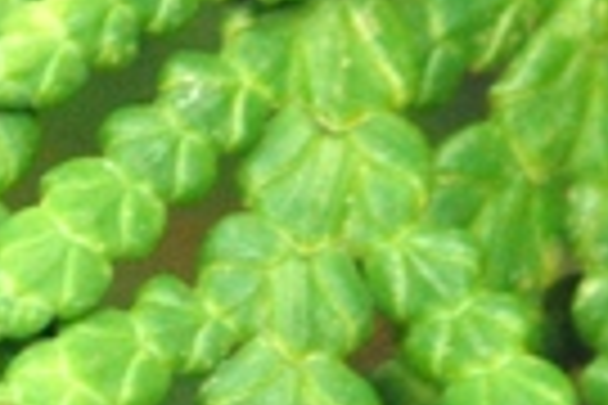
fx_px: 10551
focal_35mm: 625
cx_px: -860
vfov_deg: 2.2
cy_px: -79
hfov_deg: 3.3
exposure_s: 1/20
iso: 800
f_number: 11
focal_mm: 55
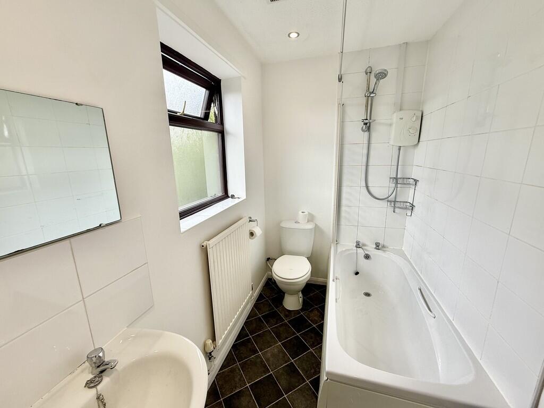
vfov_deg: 85.7
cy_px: 204
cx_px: 272
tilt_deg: -11.7
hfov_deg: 102.1
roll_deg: +1.6
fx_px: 220
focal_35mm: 14
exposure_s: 1/214
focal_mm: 2.22
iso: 50
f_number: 2.2
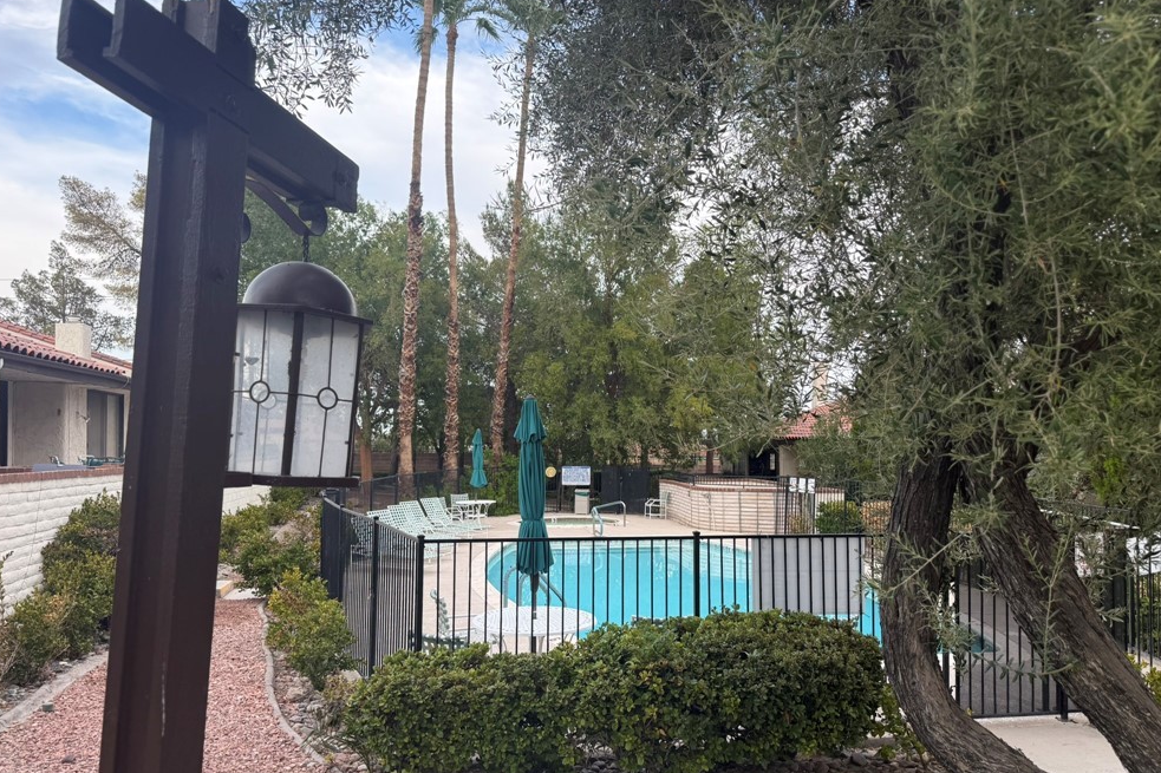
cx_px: 575
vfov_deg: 49.5
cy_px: 426
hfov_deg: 69.4
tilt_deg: +1.8
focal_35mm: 26
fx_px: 838
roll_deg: -0.7
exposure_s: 1/421
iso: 100
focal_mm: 6.76
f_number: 1.78
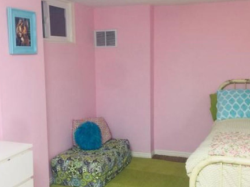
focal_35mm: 43
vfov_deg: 33.6
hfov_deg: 43.8
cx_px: 134
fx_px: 311
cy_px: 98
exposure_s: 1/15
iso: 32
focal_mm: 4.15
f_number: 2.2
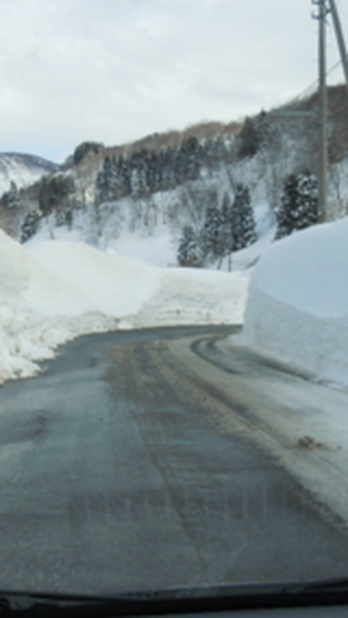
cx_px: 85
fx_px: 1131
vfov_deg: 30.6
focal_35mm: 69
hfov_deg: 17.4
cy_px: 313
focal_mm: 5.4
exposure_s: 1/500
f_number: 3.5
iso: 100
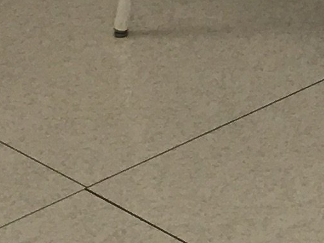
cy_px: -527
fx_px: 2153
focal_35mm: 230
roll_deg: -2.4
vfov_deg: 5.9
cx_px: 721
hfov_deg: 8.1
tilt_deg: -10.8
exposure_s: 1/50
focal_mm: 4.15
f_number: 2.2
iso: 32
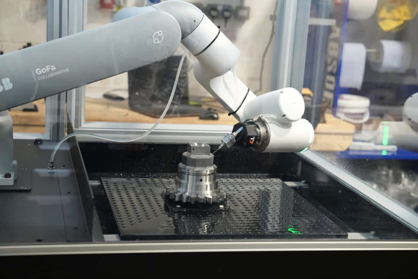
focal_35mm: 70
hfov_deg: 28.8
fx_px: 813
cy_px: 140
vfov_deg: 19.5
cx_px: 209
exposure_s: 1/500
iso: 4000
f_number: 3.5
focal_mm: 70
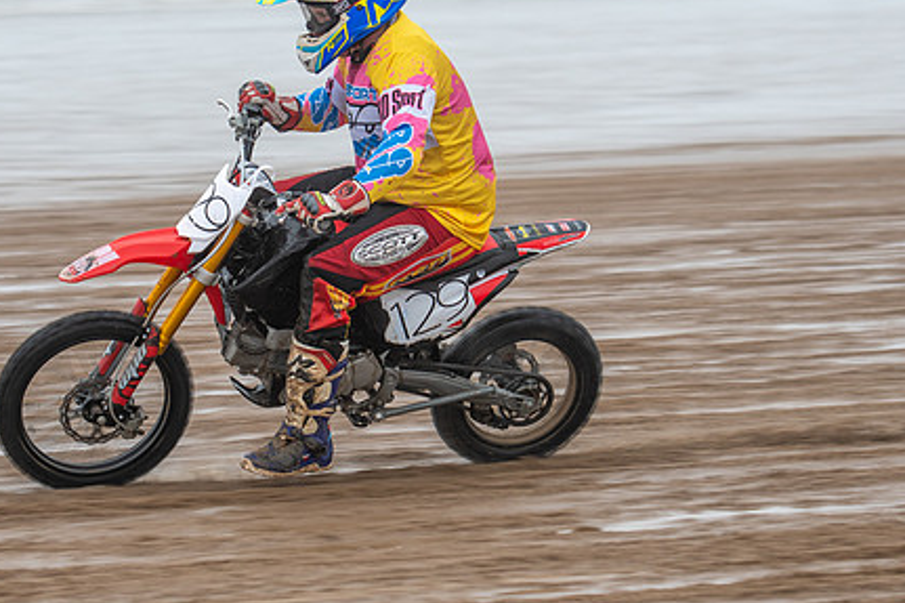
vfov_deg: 7.5
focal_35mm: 183
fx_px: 4598
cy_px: 241
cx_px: 378
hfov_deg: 11.2
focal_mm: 90
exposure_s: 1/320
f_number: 4
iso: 200
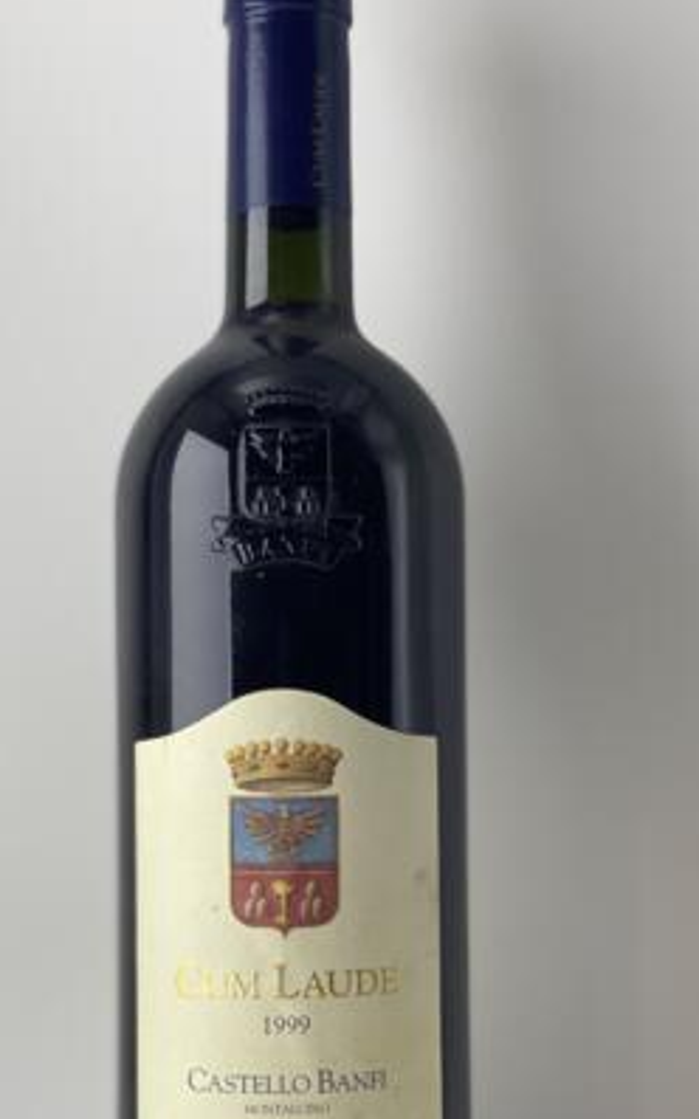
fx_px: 2256
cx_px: 290
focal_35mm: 74
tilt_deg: +2.5
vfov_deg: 27.8
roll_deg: -0.9
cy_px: 684
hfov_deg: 17.6
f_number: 2
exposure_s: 1/122
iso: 80
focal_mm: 6
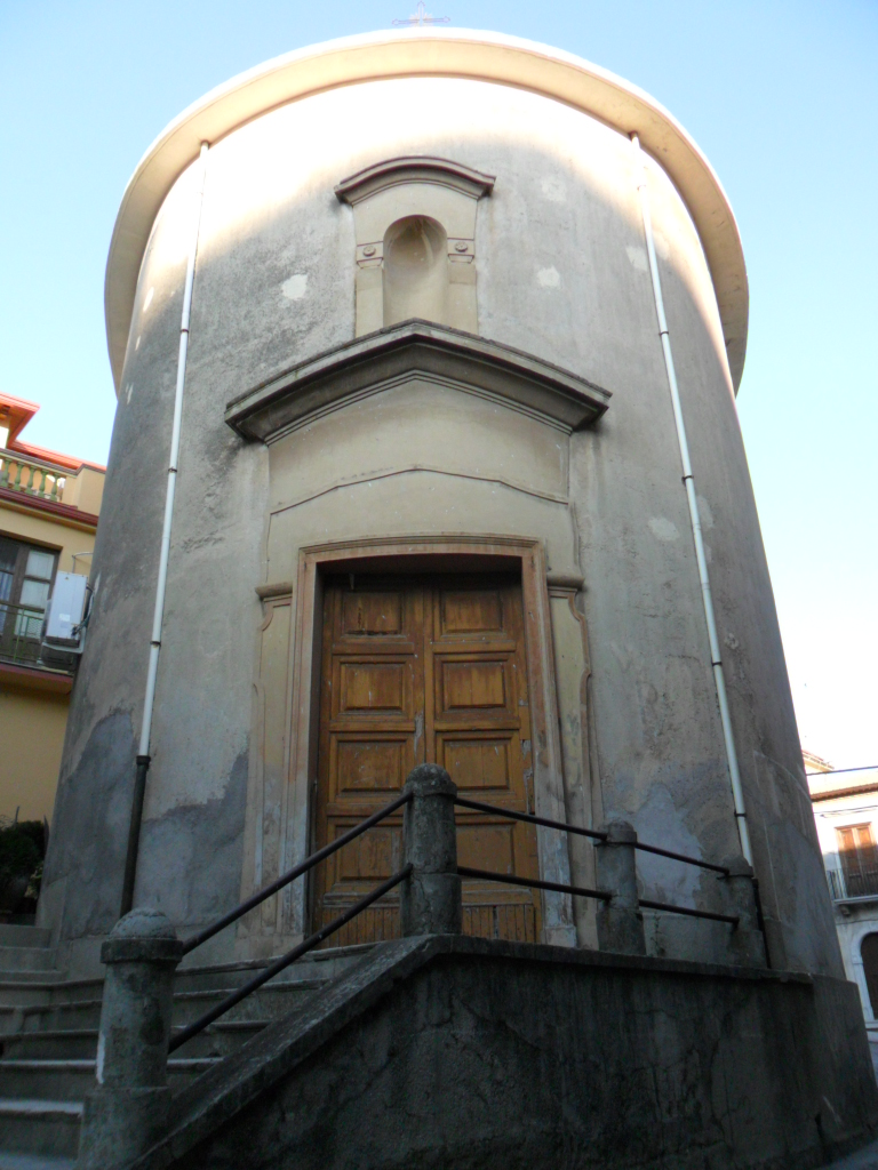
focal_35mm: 27
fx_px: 913
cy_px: 585
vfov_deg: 65.3
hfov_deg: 51.4
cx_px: 439
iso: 80
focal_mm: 4.9
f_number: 3.5
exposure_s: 1/350
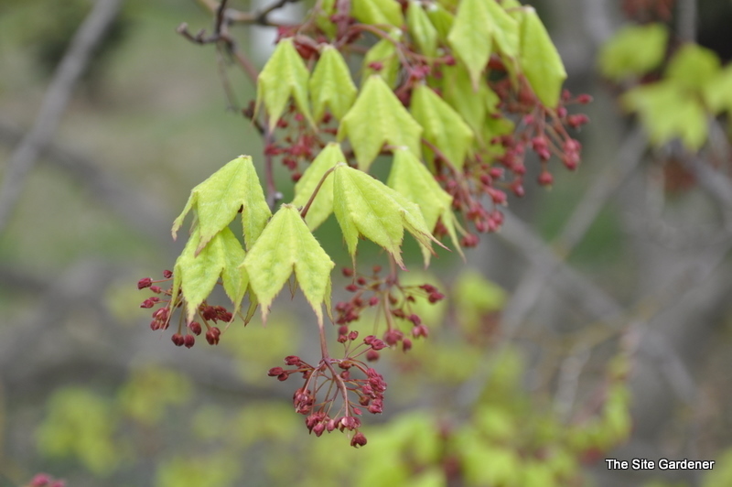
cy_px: 244
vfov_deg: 15.7
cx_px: 366
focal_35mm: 87
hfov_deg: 23.4
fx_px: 1768
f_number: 6.3
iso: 200
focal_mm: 58
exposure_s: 1/160
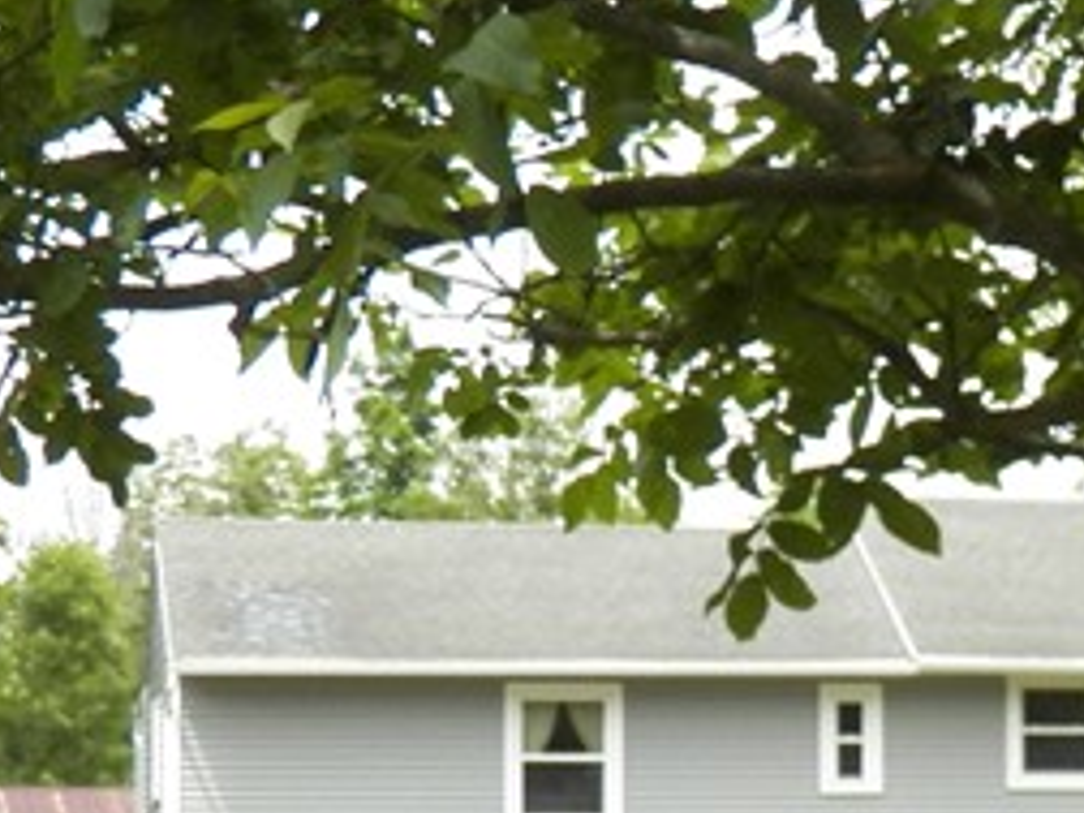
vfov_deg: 8.3
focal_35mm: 179
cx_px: 1815
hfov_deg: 10.5
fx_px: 5605
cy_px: 607
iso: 125
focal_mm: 7.9
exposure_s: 1/640
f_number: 3.2
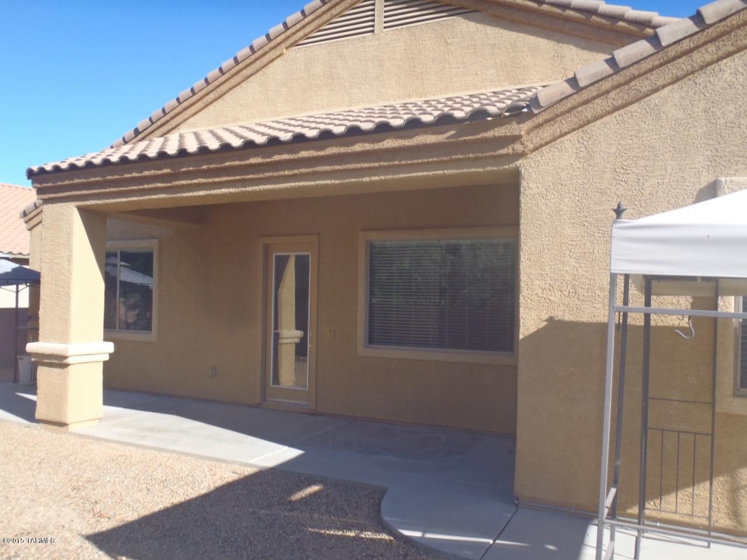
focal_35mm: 28
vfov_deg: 49.7
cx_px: 374
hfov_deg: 63.4
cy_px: 280
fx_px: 604
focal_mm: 5
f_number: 3.9
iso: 125
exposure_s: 1/500
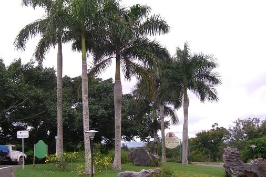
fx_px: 369
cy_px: 87
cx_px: 127
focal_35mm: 50
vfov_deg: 27.0
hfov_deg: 39.6
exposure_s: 1/400
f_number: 4
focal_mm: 7.9
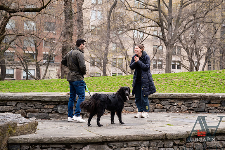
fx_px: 520
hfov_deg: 24.4
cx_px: 134
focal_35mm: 83
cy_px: 75
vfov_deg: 16.4
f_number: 3.2
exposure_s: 1/200
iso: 400
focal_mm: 69
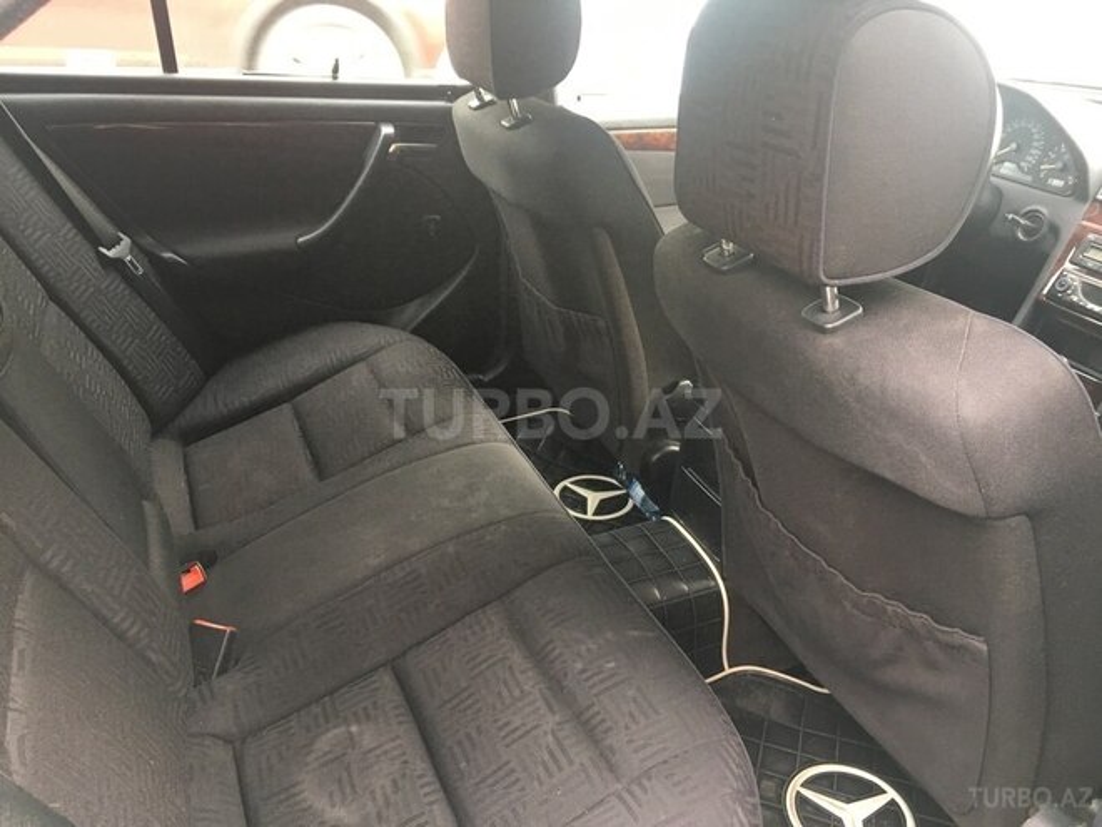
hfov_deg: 61.7
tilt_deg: -28.7
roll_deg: -2.7
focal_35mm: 29
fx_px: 923
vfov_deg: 48.2
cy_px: 414
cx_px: 551
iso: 50
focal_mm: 4.15
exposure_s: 1/33
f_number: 2.2
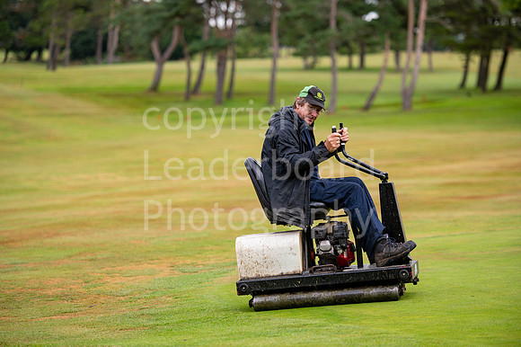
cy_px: 174
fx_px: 2025
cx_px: 260
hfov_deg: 14.7
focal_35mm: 140
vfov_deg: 9.8
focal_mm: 140
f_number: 2.8
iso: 250
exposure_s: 1/400
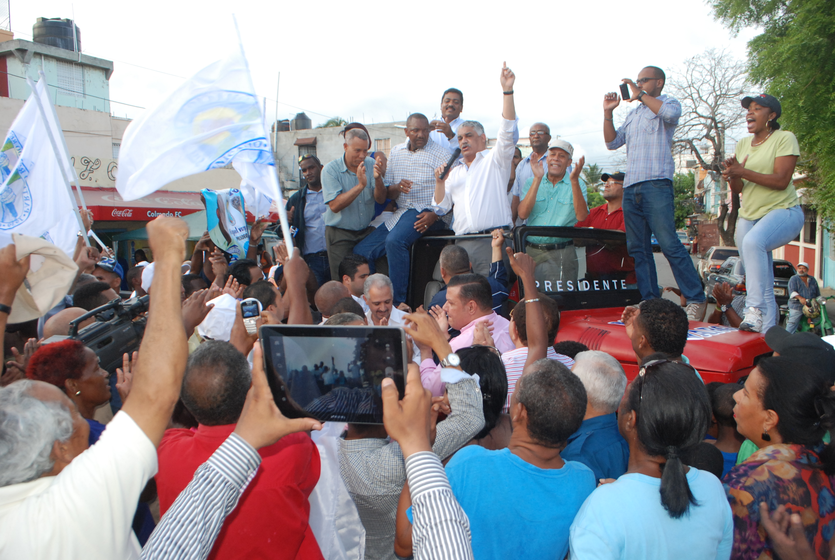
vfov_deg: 48.1
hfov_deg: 67.3
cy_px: 280
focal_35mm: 27
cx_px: 418
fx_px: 628
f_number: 7.1
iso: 500
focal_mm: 18
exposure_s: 1/200
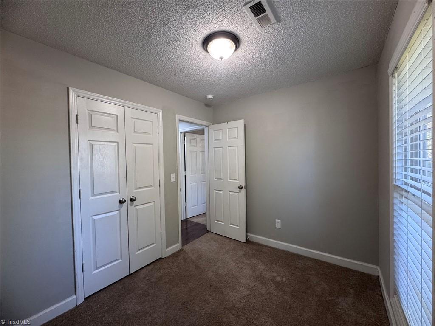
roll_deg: +1.5
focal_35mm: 14
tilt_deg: -0.8
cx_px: 218
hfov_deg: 102.1
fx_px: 176
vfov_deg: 85.7
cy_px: 163
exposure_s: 1/60
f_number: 2.2
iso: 200
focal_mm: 2.22
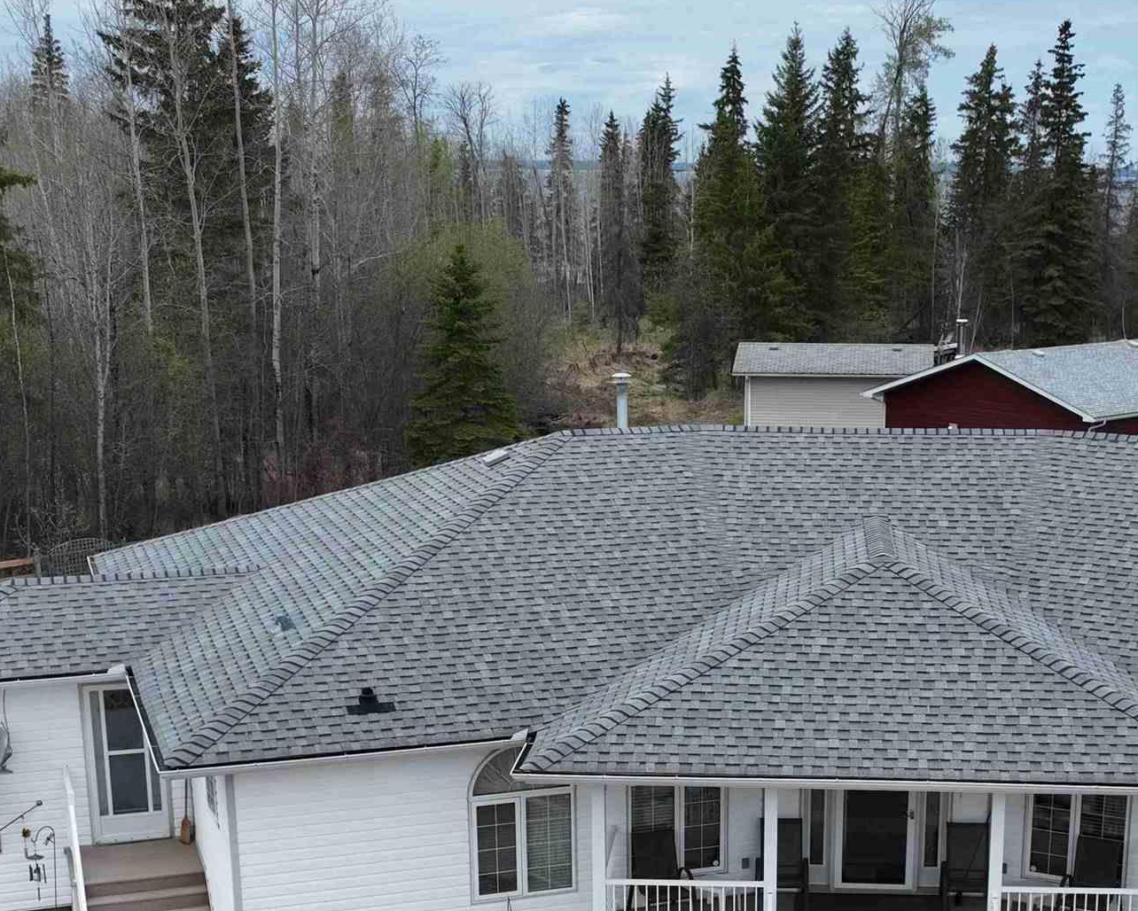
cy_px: 767
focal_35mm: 56
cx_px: 729
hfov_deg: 33.4
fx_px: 1887
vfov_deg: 26.5
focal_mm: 12.29
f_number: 2.8
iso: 100
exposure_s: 1/1600
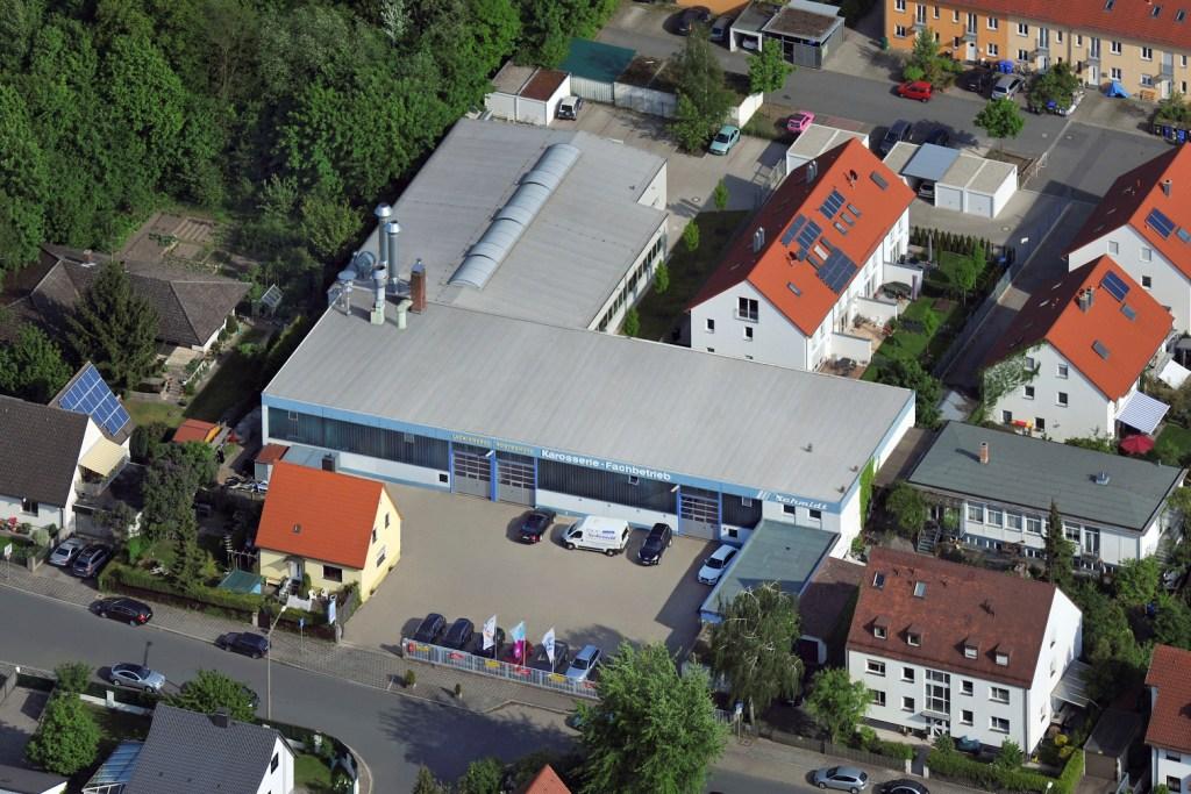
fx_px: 6617
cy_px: 397
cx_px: 596
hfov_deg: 10.3
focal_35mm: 200
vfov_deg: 6.9
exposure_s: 1/1000
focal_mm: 200
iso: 160
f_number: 5
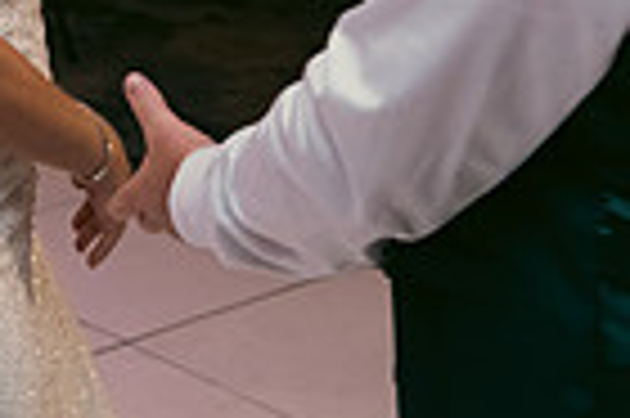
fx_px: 2325
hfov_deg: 15.3
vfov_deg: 10.0
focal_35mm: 133
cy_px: -191
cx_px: 63
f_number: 3.5
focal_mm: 32
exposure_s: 1/160
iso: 800
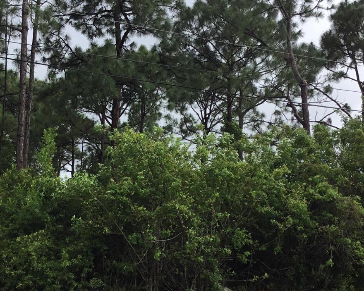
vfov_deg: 27.6
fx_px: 593
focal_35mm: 55
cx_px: 163
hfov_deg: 34.1
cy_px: 169
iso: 25
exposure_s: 1/494
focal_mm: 3.3
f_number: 2.4
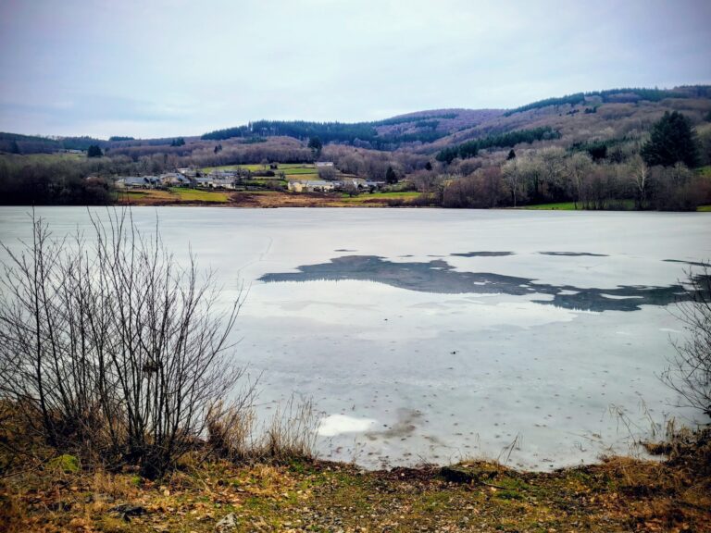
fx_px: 534
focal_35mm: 26
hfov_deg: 67.3
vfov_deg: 53.1
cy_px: 266
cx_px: 356
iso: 40
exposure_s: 1/210
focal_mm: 5.4
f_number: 1.8
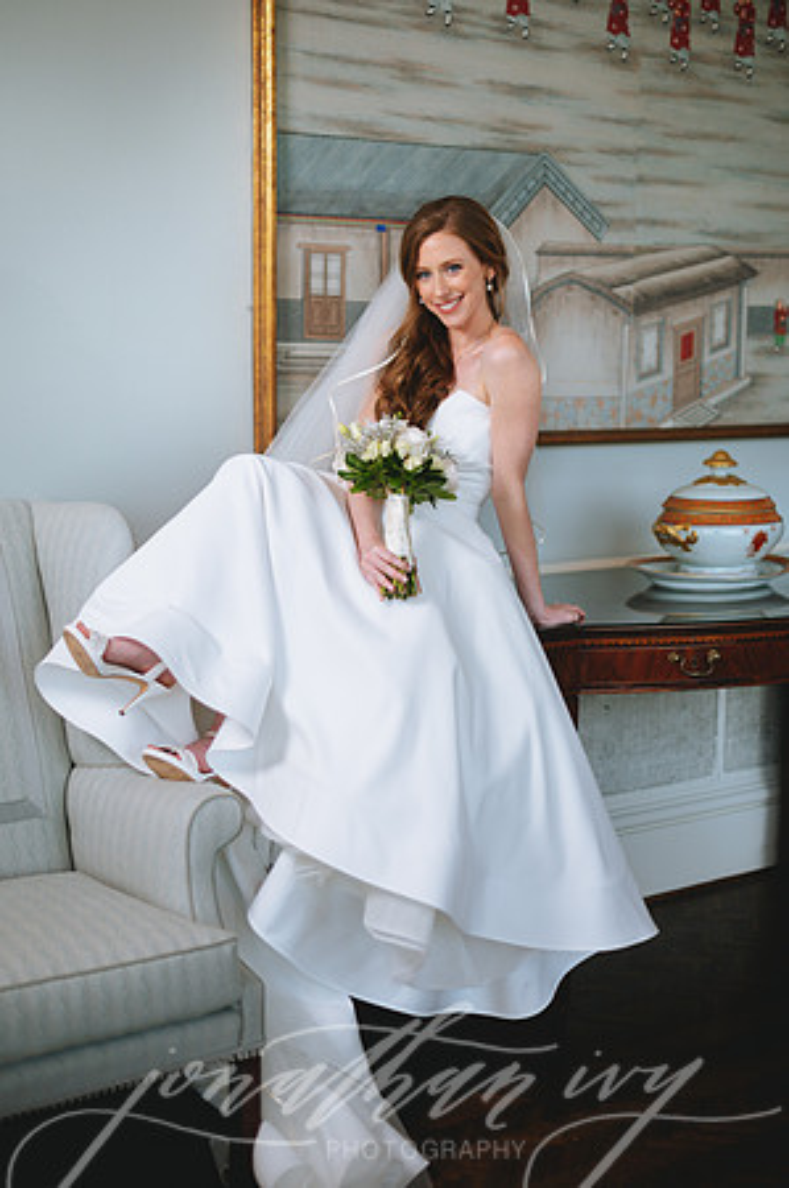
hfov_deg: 26.9
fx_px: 1647
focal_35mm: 50
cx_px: 394
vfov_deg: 39.6
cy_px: 594
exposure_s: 1/320
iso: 250
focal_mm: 50
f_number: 2
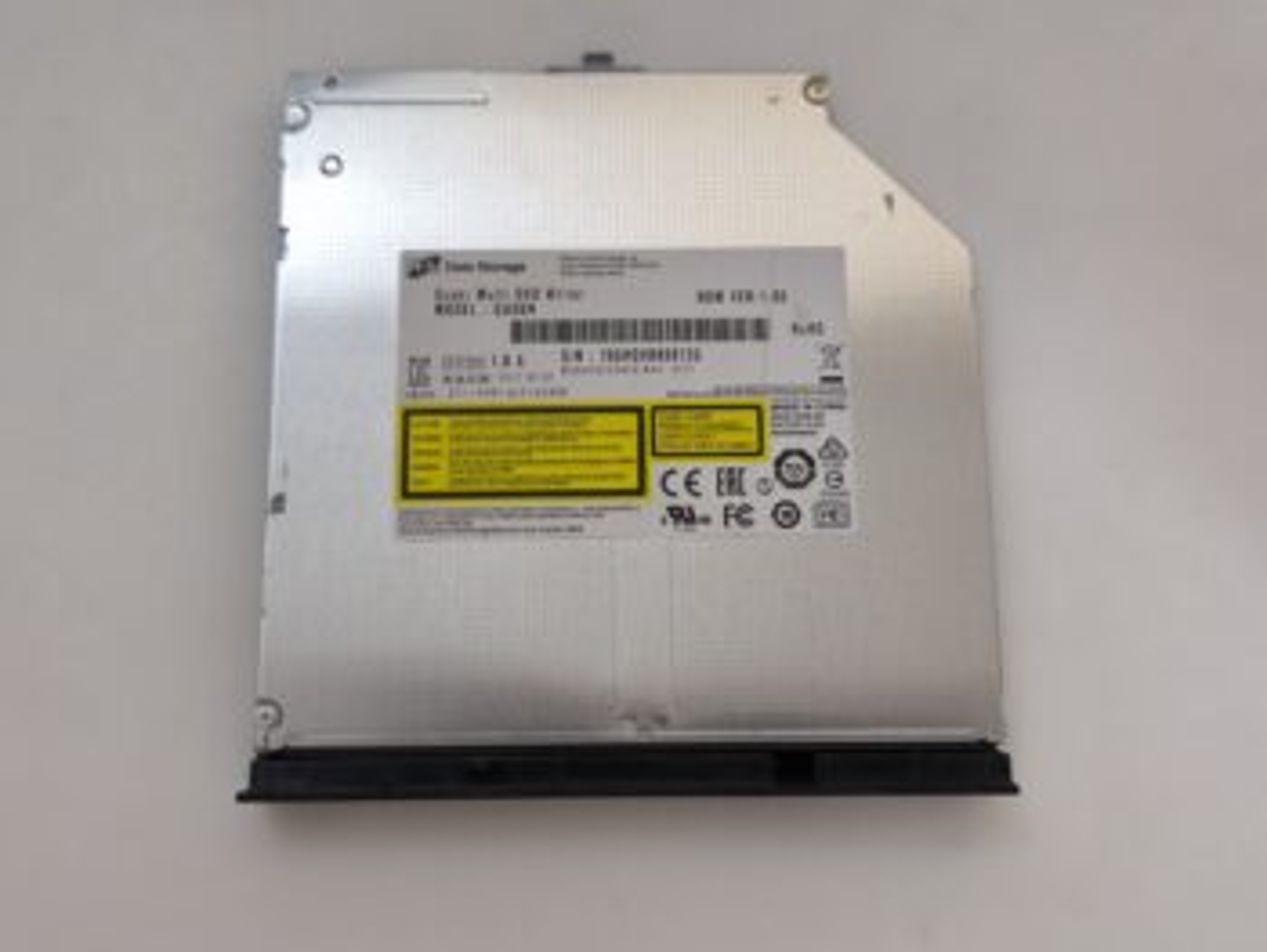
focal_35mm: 35
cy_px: 476
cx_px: 634
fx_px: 1282
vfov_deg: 40.7
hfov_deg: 52.6
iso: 400
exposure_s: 1/100
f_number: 1.6
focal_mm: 6.57
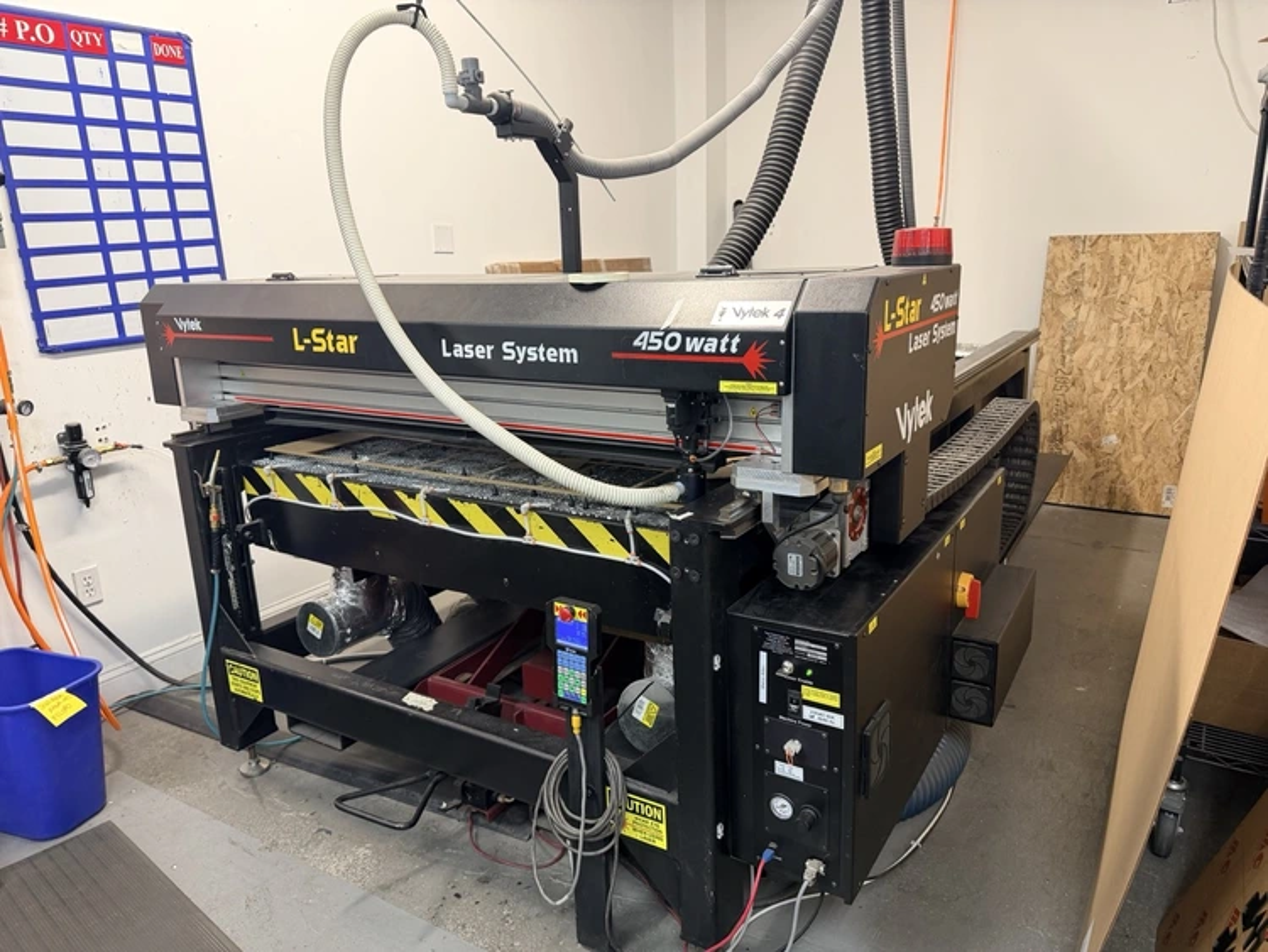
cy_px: 476
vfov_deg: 56.8
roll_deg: +2.9
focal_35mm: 24
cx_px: 634
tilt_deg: -15.3
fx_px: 879
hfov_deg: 71.6
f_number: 1.78
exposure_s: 1/60
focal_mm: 6.76
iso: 160
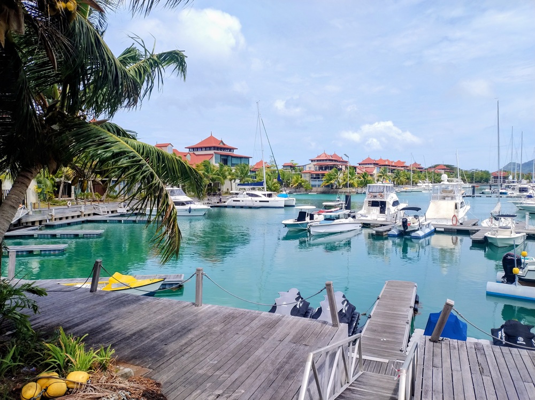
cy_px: 200
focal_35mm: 25
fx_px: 386
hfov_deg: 69.4
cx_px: 268
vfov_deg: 54.8
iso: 100
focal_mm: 4.71
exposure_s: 1/764
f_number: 1.7
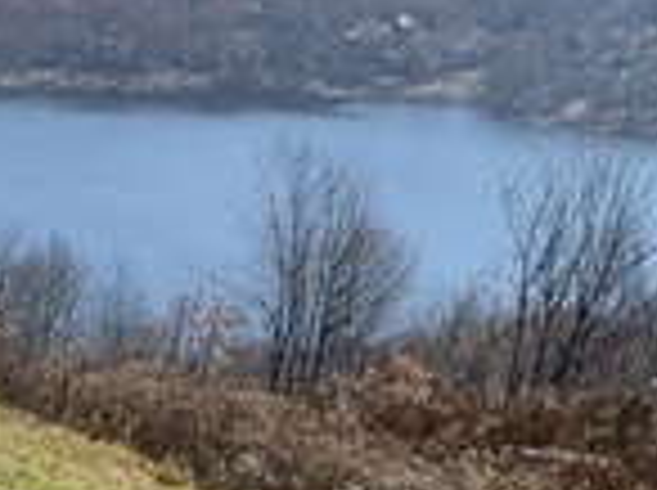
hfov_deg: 15.8
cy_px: 778
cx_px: -182
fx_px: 2255
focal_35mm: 119
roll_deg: -1.1
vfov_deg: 11.8
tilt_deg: -24.2
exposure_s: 1/1299
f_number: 1.8
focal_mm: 4.25
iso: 25
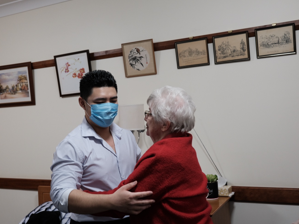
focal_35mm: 39
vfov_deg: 36.8
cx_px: 138
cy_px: 119
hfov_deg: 47.8
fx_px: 337
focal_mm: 22.3
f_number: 3.6
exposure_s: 1/100
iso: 1250
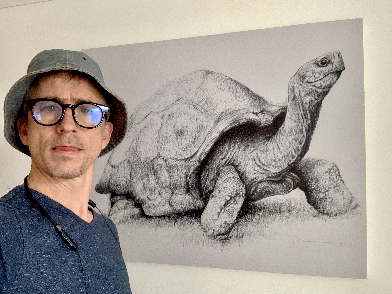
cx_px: 196
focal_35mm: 32
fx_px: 362
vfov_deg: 44.2
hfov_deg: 56.8
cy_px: 147
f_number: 2.2
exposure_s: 1/60
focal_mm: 2.87
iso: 200
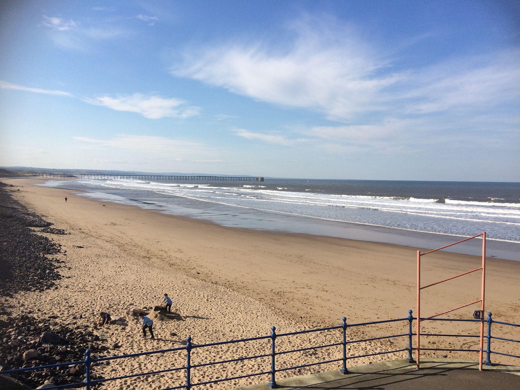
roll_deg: -0.5
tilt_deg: -5.9
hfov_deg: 61.7
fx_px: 436
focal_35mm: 29
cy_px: 195
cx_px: 260
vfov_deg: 48.2
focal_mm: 4.15
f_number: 2.2
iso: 32
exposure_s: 1/2933
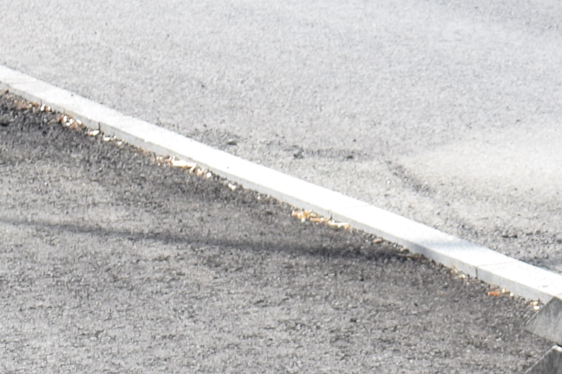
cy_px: 5
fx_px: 3871
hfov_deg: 8.0
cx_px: 1077
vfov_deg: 5.5
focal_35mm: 248
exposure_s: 1/320
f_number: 9
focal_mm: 30
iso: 200
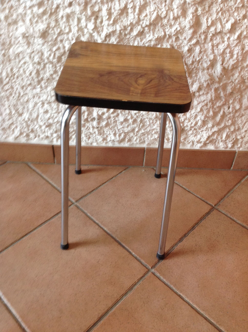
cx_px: 124
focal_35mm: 35
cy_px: 166
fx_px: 335
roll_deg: +0.4
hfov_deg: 40.6
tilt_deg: -41.1
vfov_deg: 52.7
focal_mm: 4.28
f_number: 2.4
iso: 125
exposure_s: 1/15
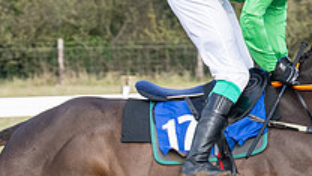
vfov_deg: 2.0
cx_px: 330
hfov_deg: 3.6
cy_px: 216
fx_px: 4922
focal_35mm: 595
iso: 400
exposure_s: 1/800
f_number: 5
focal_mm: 91
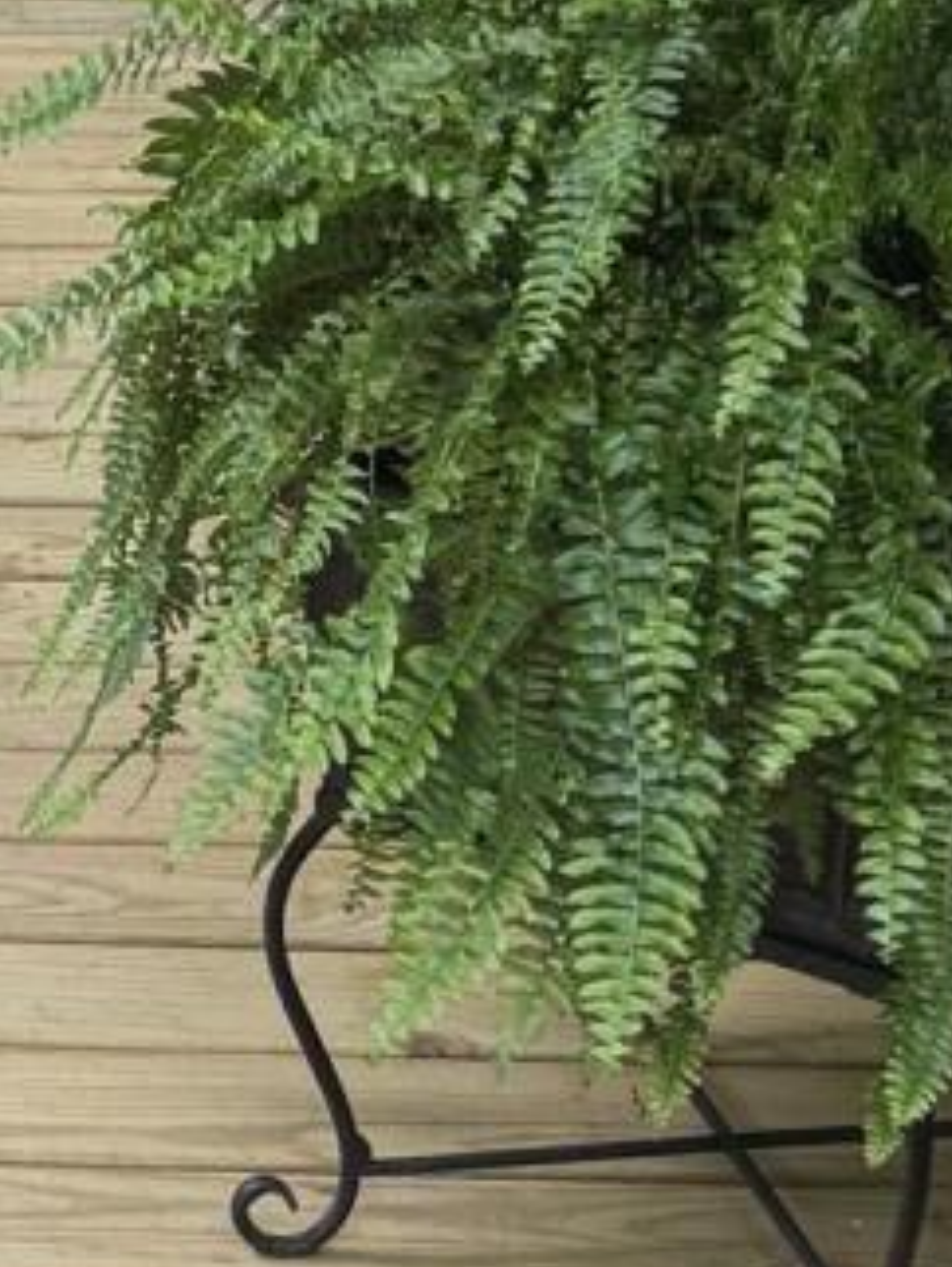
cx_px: -834
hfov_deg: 9.4
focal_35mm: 149
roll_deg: +1.9
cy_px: -480
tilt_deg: -13.6
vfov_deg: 12.7
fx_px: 5456
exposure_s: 1/125
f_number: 1.78
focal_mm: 6.76
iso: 50
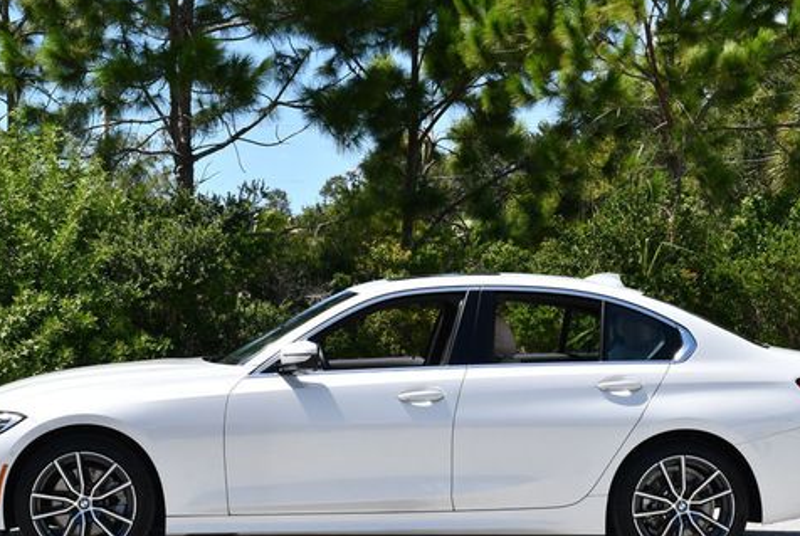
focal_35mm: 86
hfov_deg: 23.6
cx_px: 412
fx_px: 1914
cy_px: 279
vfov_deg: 15.9
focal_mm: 32
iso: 125
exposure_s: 1/250
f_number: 8
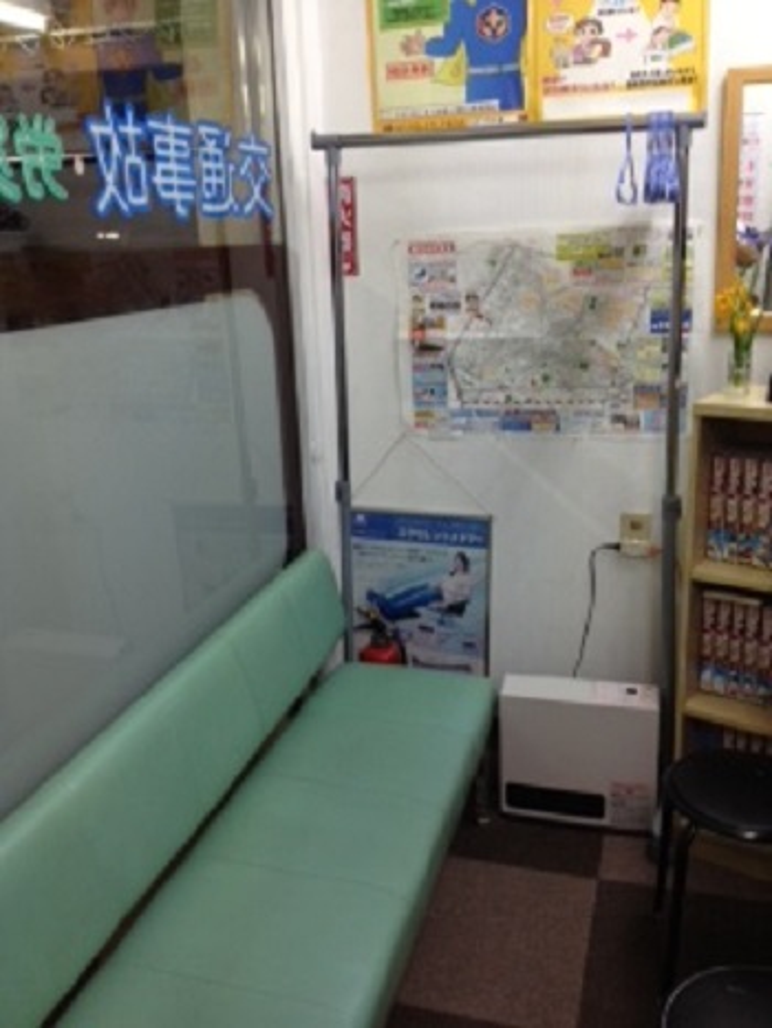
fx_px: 1040
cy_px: 514
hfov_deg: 40.7
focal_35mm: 35
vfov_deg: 52.6
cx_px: 386
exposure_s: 1/24
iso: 50
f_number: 2.4
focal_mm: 4.28
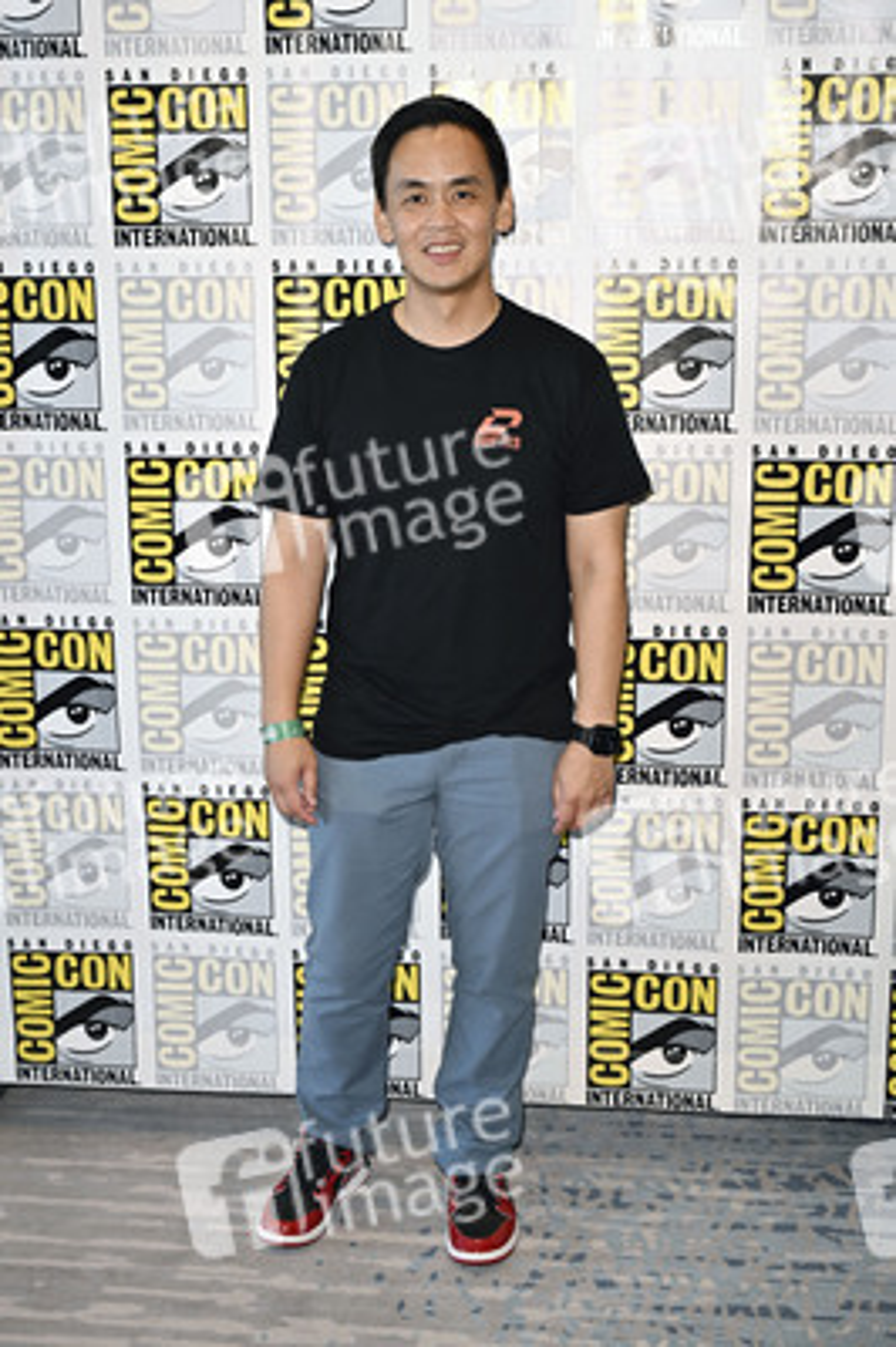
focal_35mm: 47
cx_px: 448
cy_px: 674
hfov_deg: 28.6
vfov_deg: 41.9
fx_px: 1758
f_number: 4.5
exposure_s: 1/250
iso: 1250
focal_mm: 47
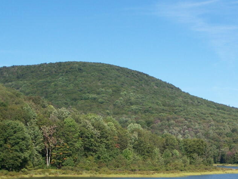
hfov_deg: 21.3
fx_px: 626
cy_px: 134
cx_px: 181
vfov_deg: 16.2
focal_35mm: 91
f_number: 3.1
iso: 80
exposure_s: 1/1000
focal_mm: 9.3
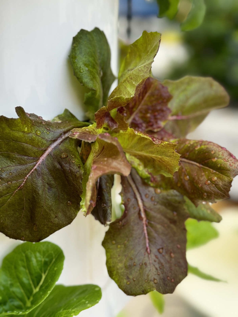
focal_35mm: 48
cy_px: 158
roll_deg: -0.4
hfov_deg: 30.3
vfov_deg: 39.7
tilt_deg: -19.8
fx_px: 440
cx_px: 119
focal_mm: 6.76
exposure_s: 1/167
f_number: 1.78
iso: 64
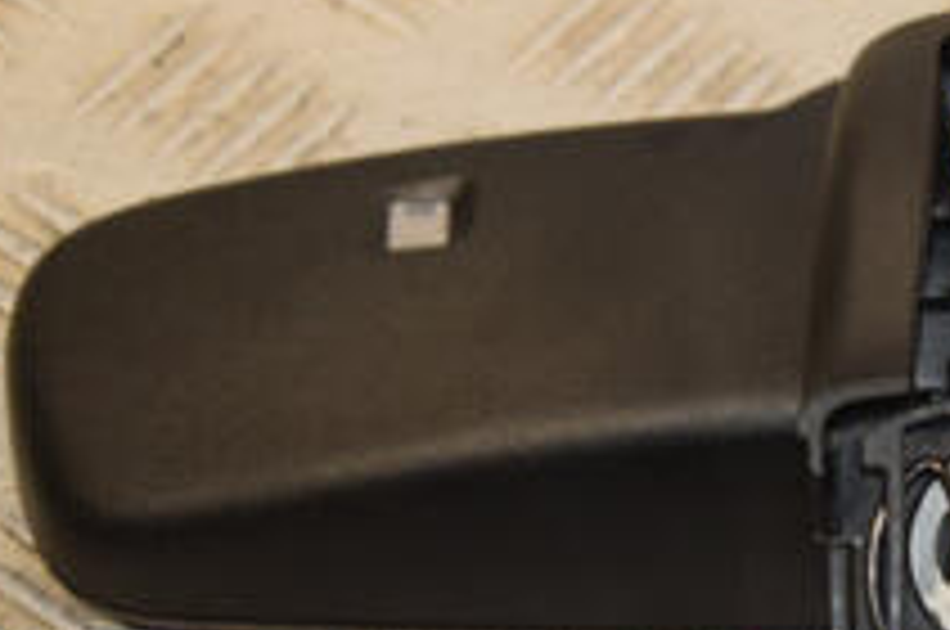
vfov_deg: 6.7
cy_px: 302
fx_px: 5401
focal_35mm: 205
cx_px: 1175
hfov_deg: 9.9
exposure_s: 1/200
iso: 800
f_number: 6.3
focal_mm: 48
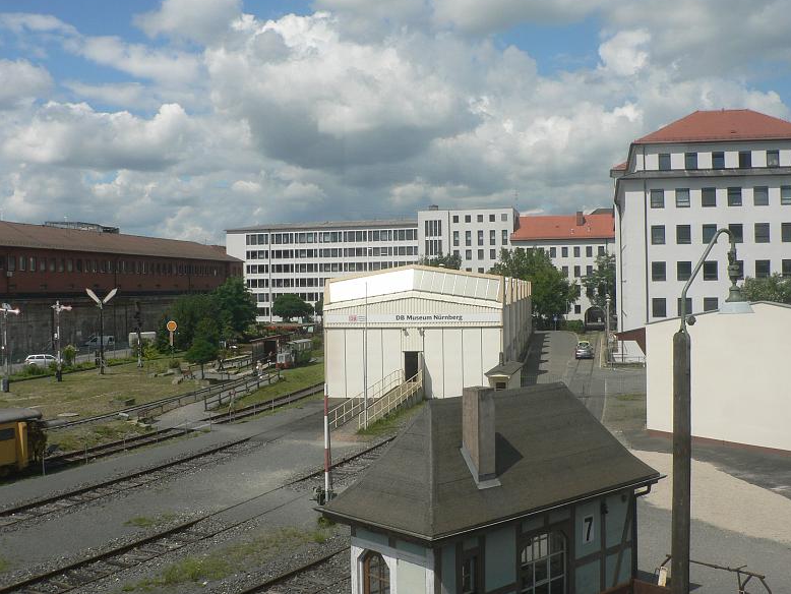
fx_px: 846
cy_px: 290
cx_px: 406
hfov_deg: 50.1
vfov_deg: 38.7
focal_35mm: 37
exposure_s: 1/800
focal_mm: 6
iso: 80
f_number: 5.6
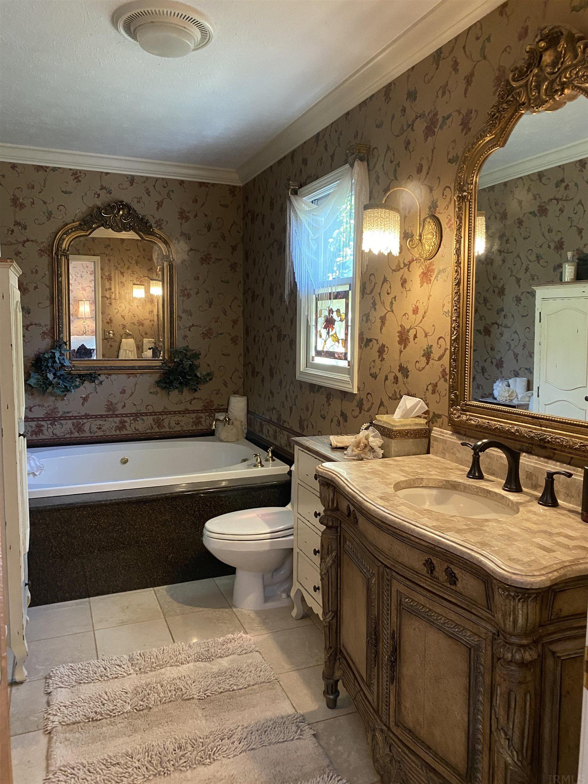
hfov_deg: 53.1
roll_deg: -0.8
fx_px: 589
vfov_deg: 67.3
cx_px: 294
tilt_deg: -6.3
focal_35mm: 26
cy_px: 392
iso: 500
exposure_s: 1/40
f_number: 1.8
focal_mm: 4.25
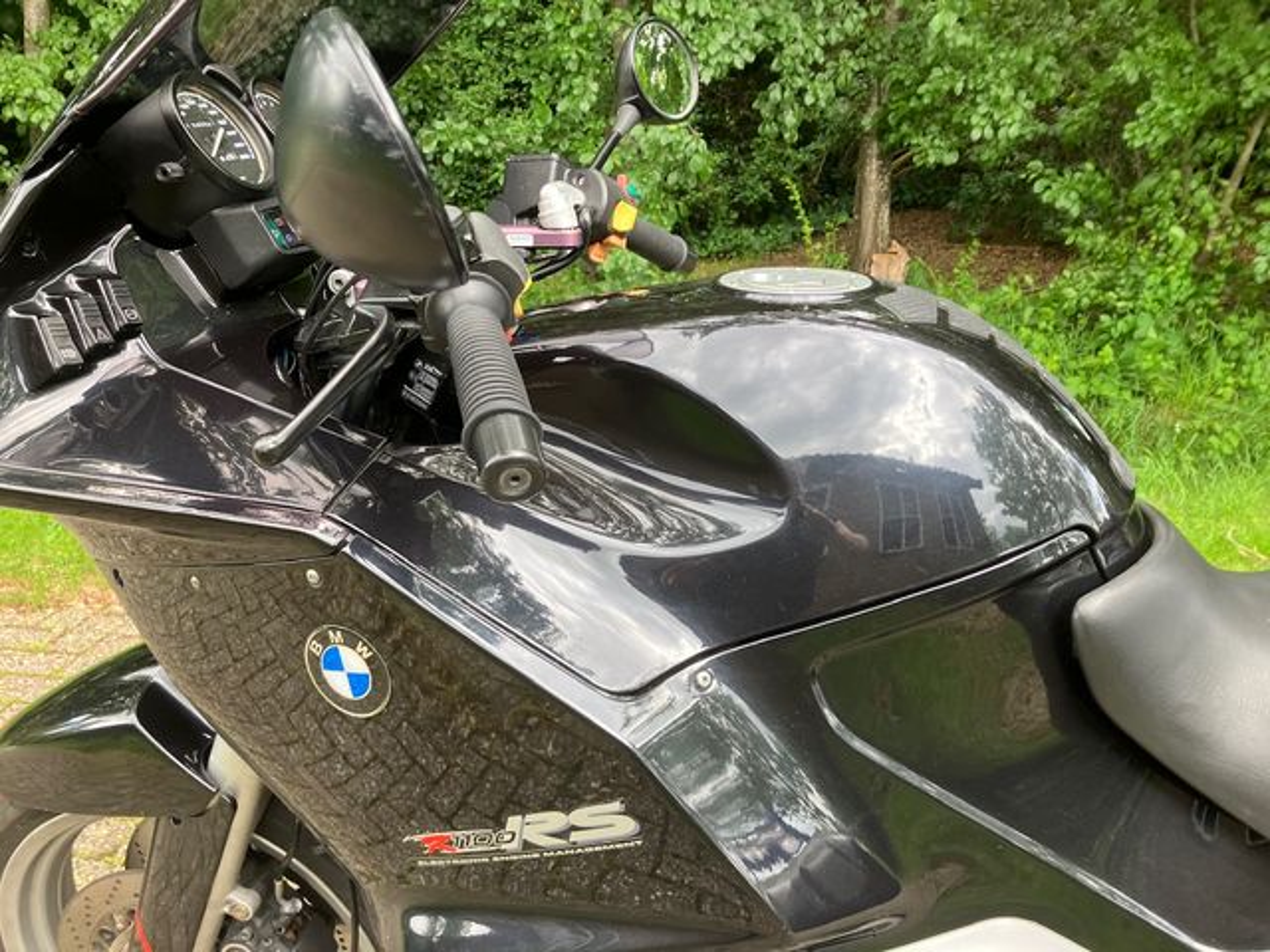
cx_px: 635
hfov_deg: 63.4
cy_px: 476
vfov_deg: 49.7
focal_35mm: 28
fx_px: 1027
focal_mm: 3.99
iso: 64
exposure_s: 1/121
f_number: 1.8
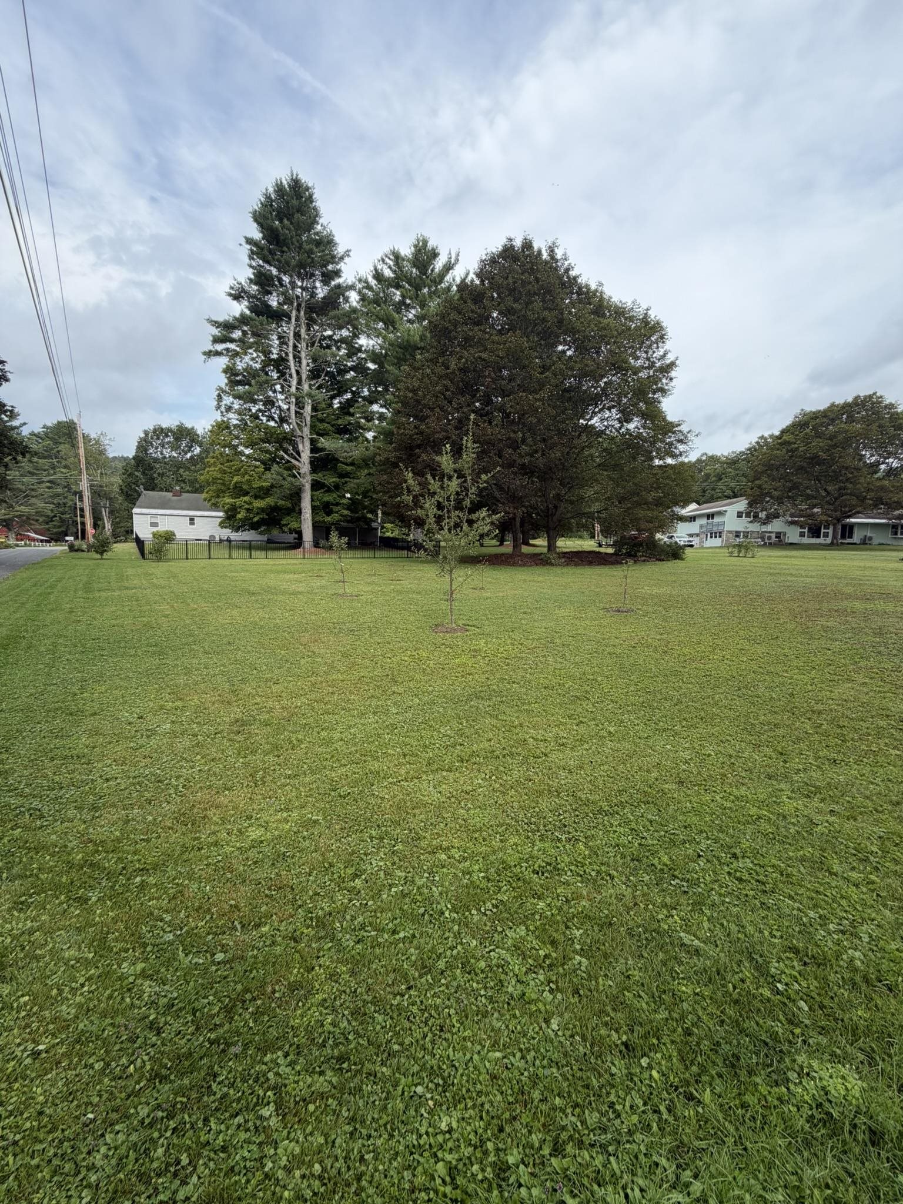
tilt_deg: -6.1
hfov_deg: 85.7
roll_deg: -1.8
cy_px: 602
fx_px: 487
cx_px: 452
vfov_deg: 102.1
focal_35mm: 14
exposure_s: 1/672
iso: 40
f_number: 2.2
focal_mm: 2.22
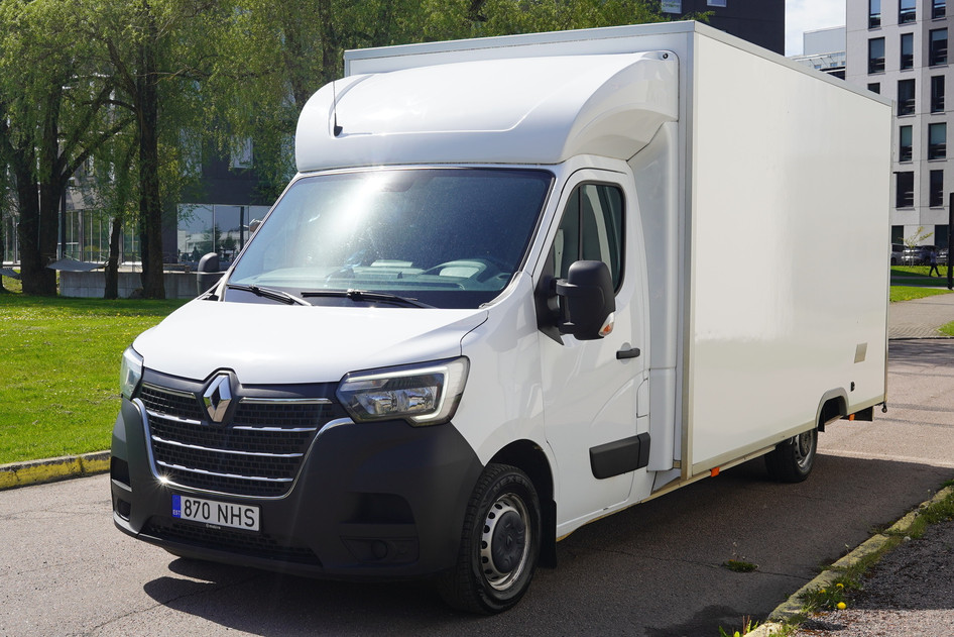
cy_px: 318
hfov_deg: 41.1
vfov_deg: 28.1
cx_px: 477
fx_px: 1272
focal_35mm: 48
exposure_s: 1/160
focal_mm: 32.2
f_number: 10
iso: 100
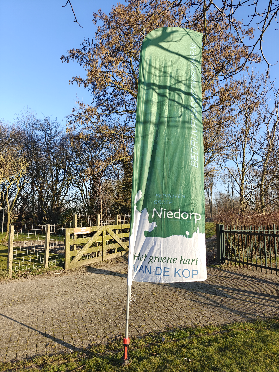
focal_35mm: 23
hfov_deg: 58.9
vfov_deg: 73.9
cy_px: 186
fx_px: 247
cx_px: 140
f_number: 1.6
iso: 50
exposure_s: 1/763
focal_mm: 6.1
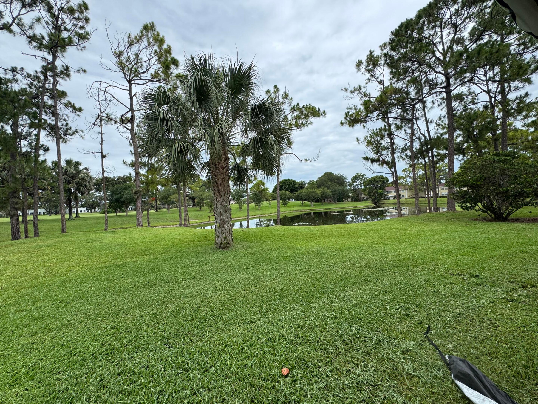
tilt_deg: +0.9
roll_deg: +2.4
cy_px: 202
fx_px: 218
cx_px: 269
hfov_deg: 102.1
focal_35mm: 14
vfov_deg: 85.7
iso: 40
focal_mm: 2.22
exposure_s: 1/763
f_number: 2.2
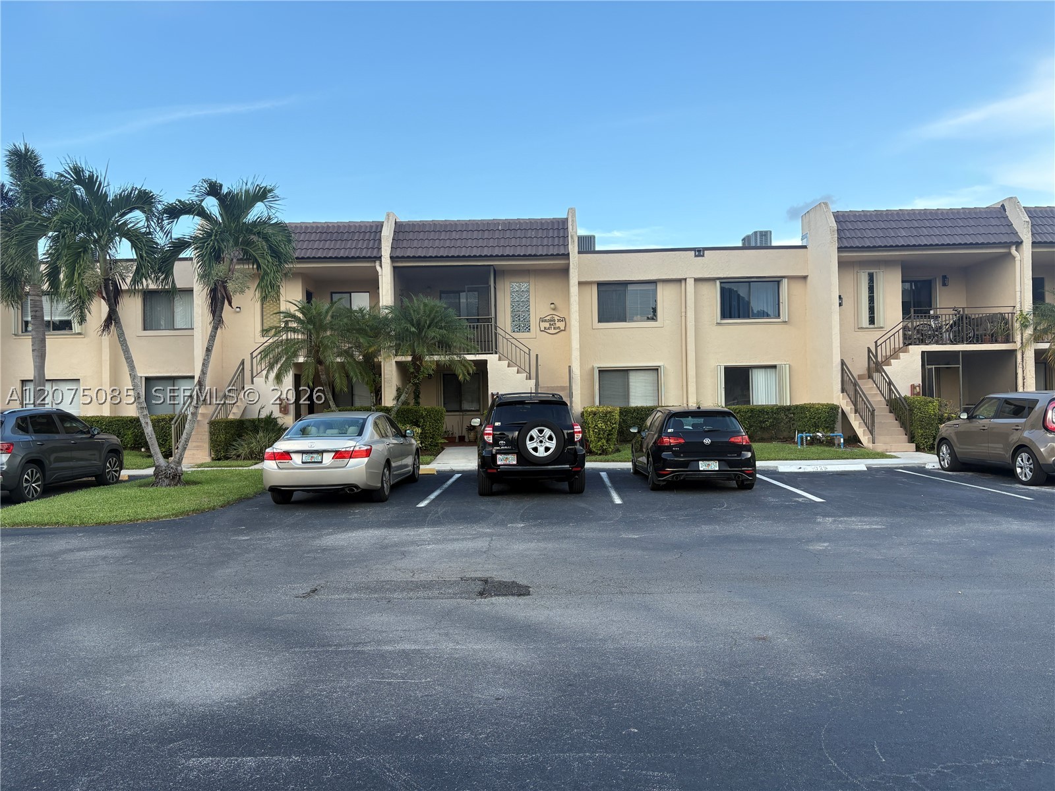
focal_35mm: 26
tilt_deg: +0.9
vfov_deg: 53.1
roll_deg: +0.8
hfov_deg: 67.3
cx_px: 528
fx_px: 792
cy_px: 396
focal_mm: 5.96
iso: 50
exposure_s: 1/571
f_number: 1.6
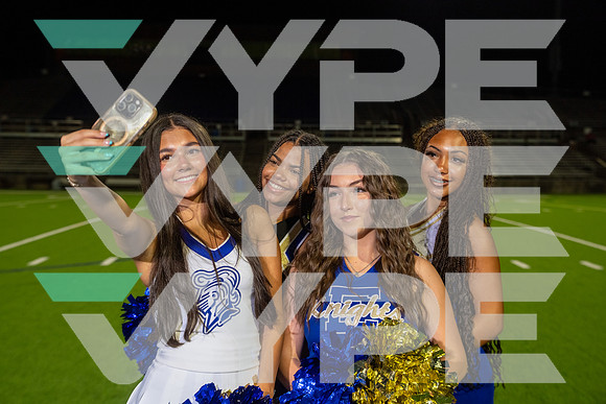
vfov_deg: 29.3
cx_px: 303
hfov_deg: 42.7
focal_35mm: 46
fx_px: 774
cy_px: 202
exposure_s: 1/200
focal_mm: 46
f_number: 4
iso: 1000
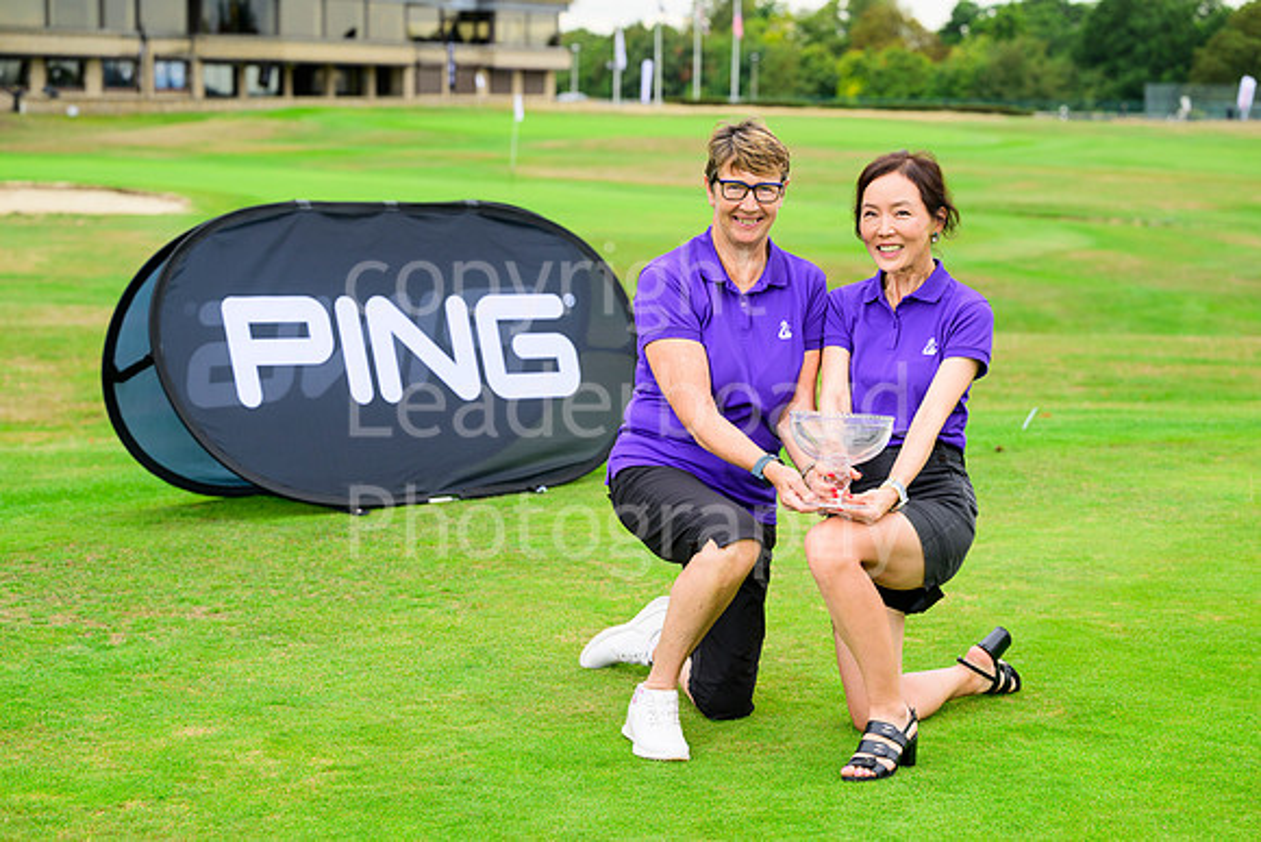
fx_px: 2452
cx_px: 630
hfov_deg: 28.8
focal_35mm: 70
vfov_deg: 19.5
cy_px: 421
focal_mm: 70
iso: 200
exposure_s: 1/250
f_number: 4
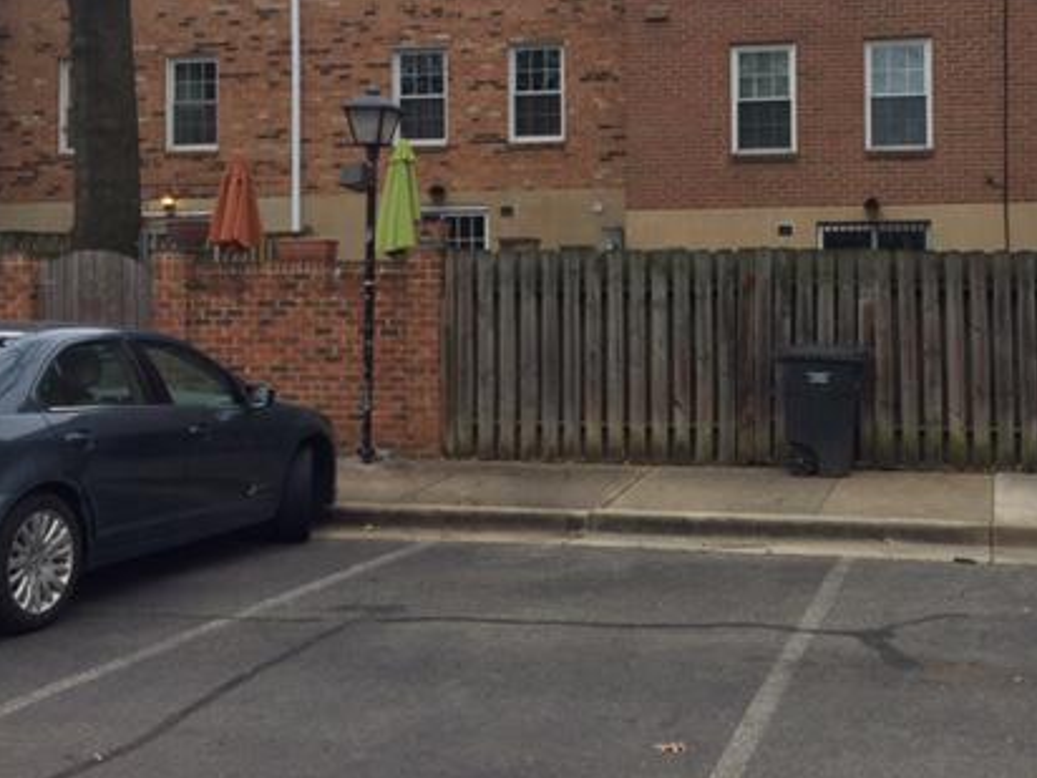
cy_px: 259
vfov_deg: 31.9
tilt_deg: +1.1
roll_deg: -0.4
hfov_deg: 41.2
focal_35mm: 45
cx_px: 743
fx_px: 1348
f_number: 2.2
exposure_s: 1/444
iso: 32
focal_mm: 4.15
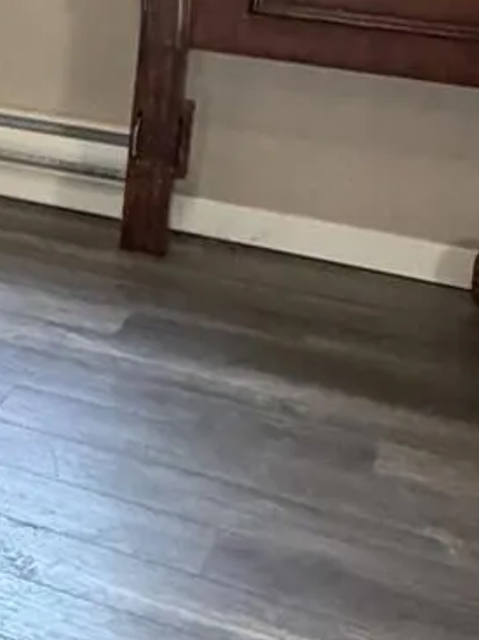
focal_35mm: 88
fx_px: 1625
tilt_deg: -11.0
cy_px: -31
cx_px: -568
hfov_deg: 13.5
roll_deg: +0.1
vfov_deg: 21.3
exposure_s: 1/121
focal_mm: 2.22
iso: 250
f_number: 2.2
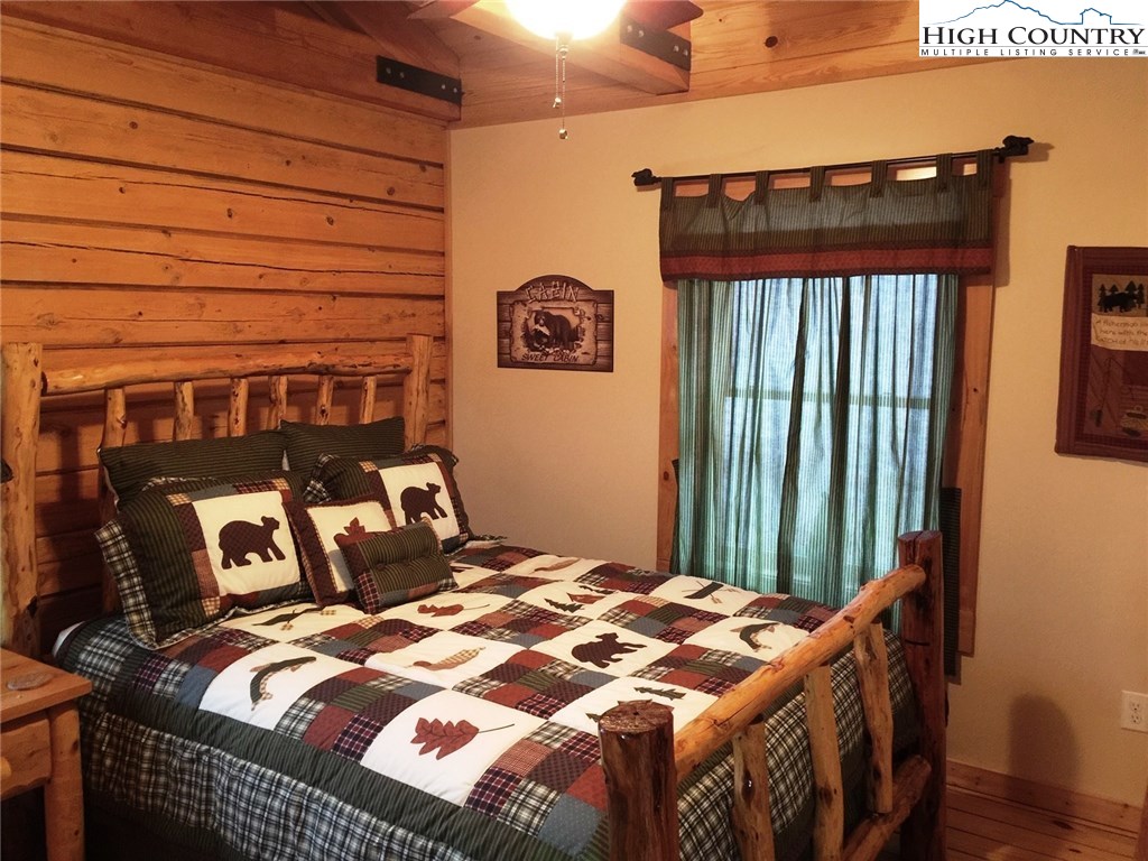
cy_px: 430
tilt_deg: -7.0
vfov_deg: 48.2
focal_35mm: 29
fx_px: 962
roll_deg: -0.2
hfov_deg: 61.7
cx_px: 574
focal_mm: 4.15
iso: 80
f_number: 2.2
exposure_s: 1/4
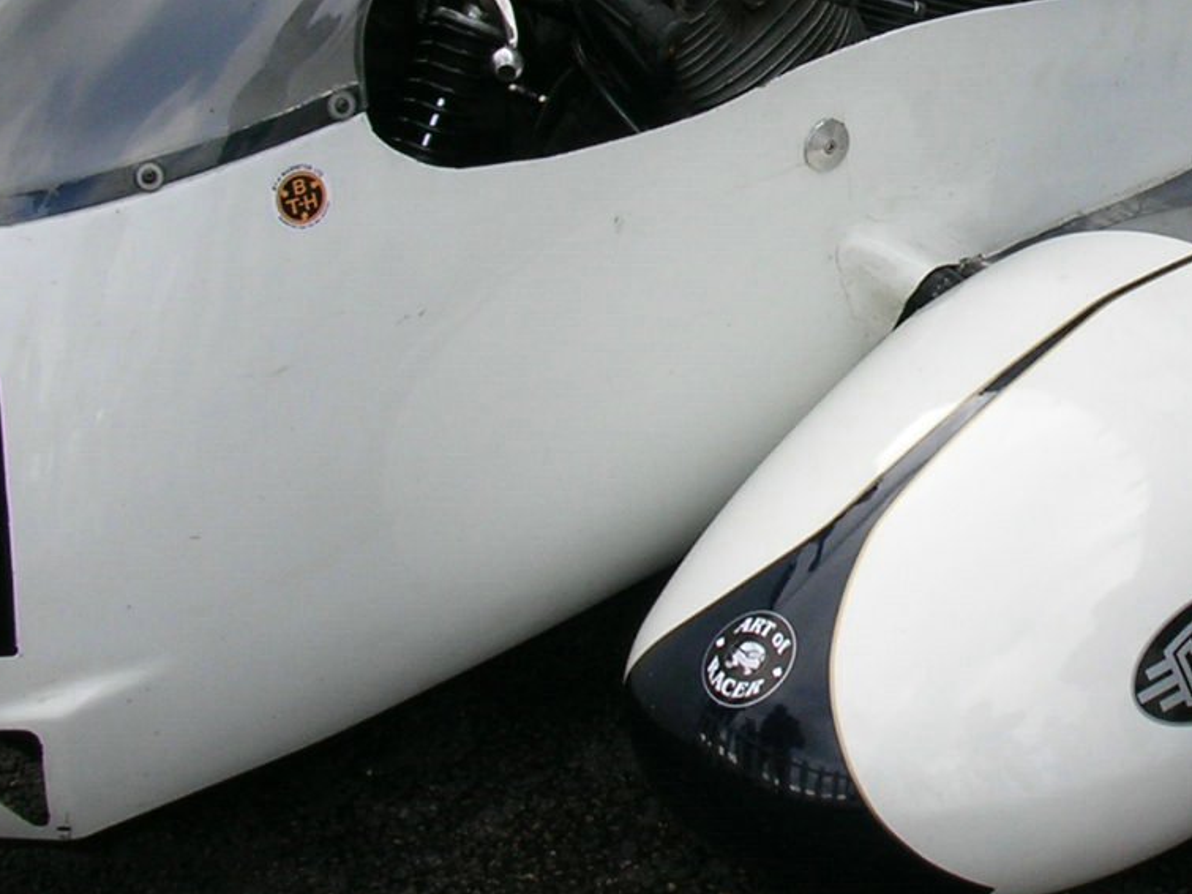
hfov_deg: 20.0
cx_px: 1187
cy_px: 150
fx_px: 3271
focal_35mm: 95
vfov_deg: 15.4
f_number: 8.5
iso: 50
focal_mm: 5.8
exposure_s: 1/39.3
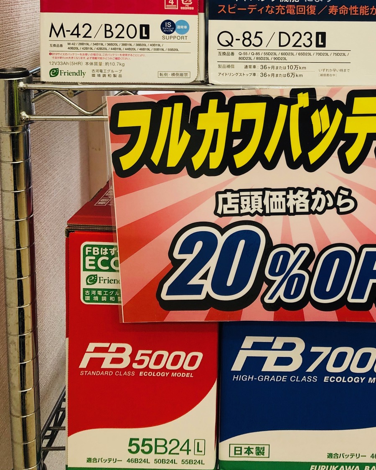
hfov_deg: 30.2
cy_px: 49
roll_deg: -1.6
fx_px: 681
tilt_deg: -5.4
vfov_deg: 35.8
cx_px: 296
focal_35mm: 49
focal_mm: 3.99
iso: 32
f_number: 1.8
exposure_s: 1/100
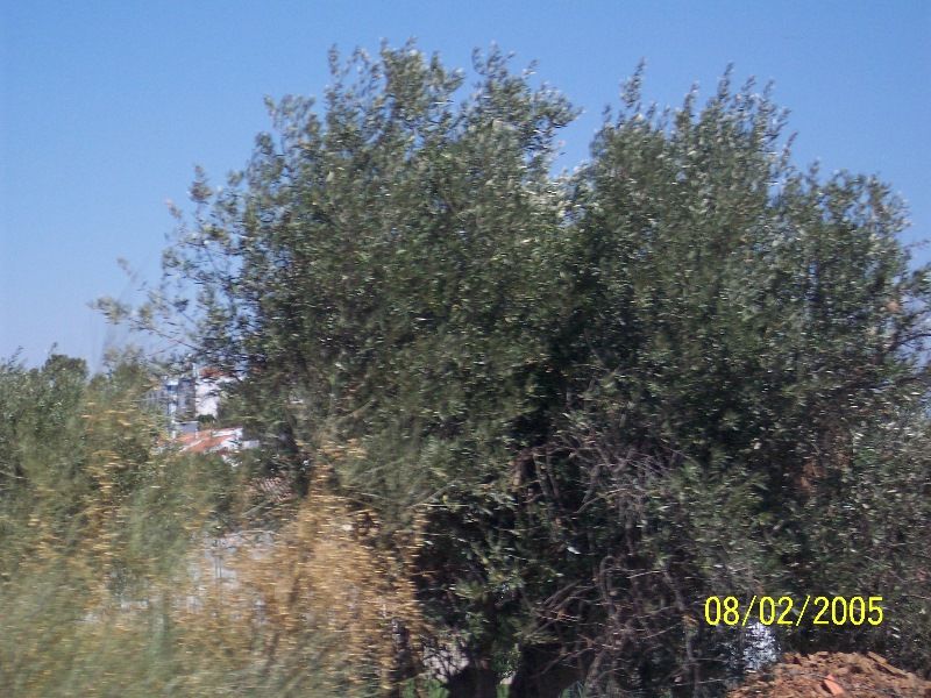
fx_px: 3066
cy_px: 349
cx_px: 466
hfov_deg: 17.3
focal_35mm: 114
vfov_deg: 13.0
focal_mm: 24
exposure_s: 1/700
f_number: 4.8
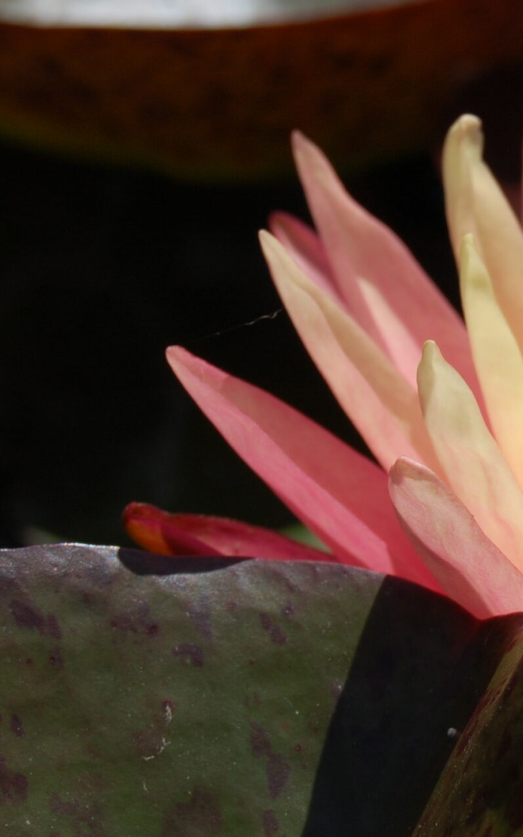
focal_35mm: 169
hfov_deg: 7.6
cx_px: 736
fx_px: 3855
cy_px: 461
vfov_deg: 12.4
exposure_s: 1/500
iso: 200
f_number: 11
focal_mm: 55
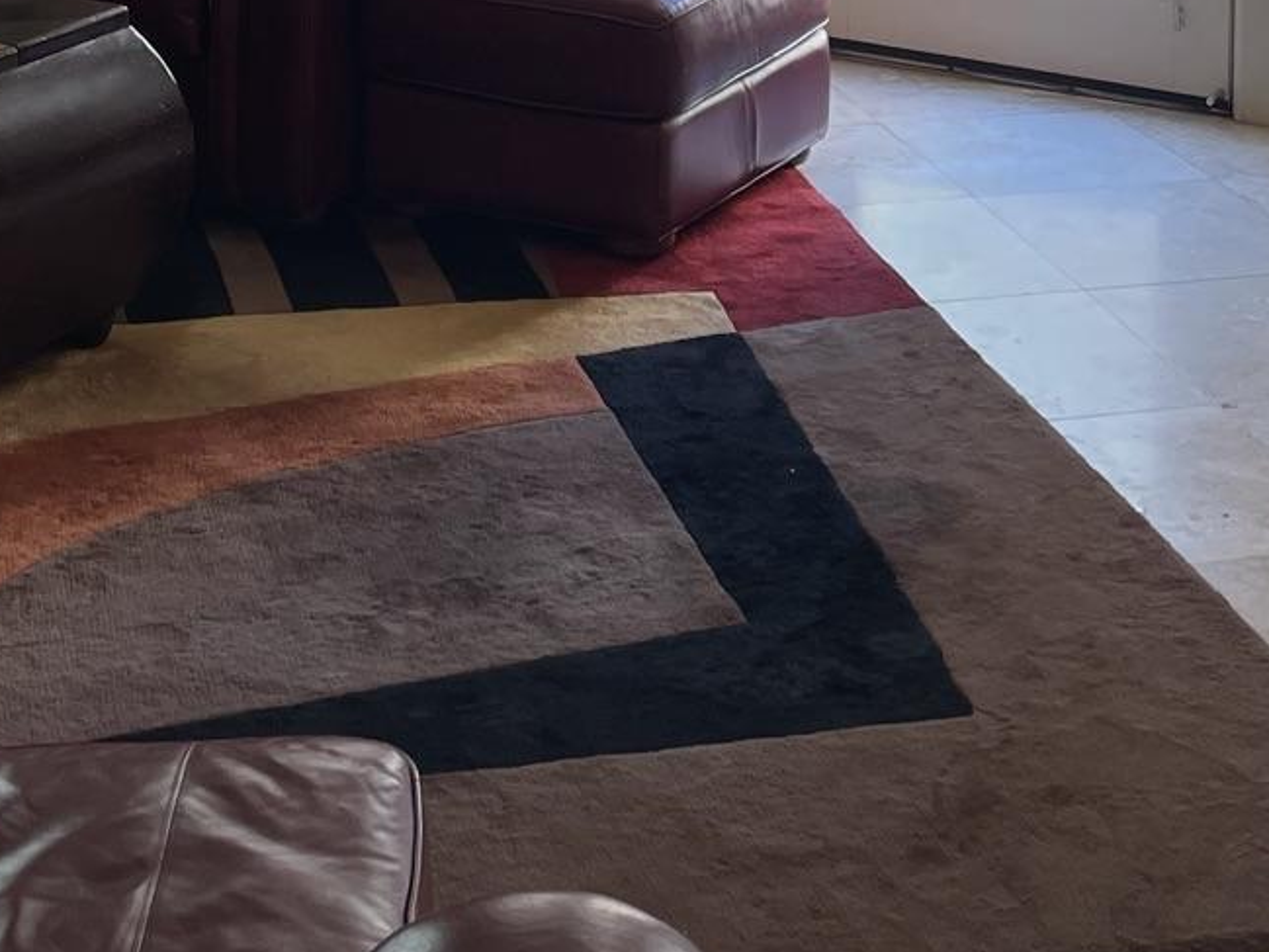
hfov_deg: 23.8
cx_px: 596
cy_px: -500
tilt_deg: -4.8
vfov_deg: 16.3
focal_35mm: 82
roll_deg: +0.0
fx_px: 3007
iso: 40
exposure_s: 1/120
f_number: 1.6
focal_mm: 4.2
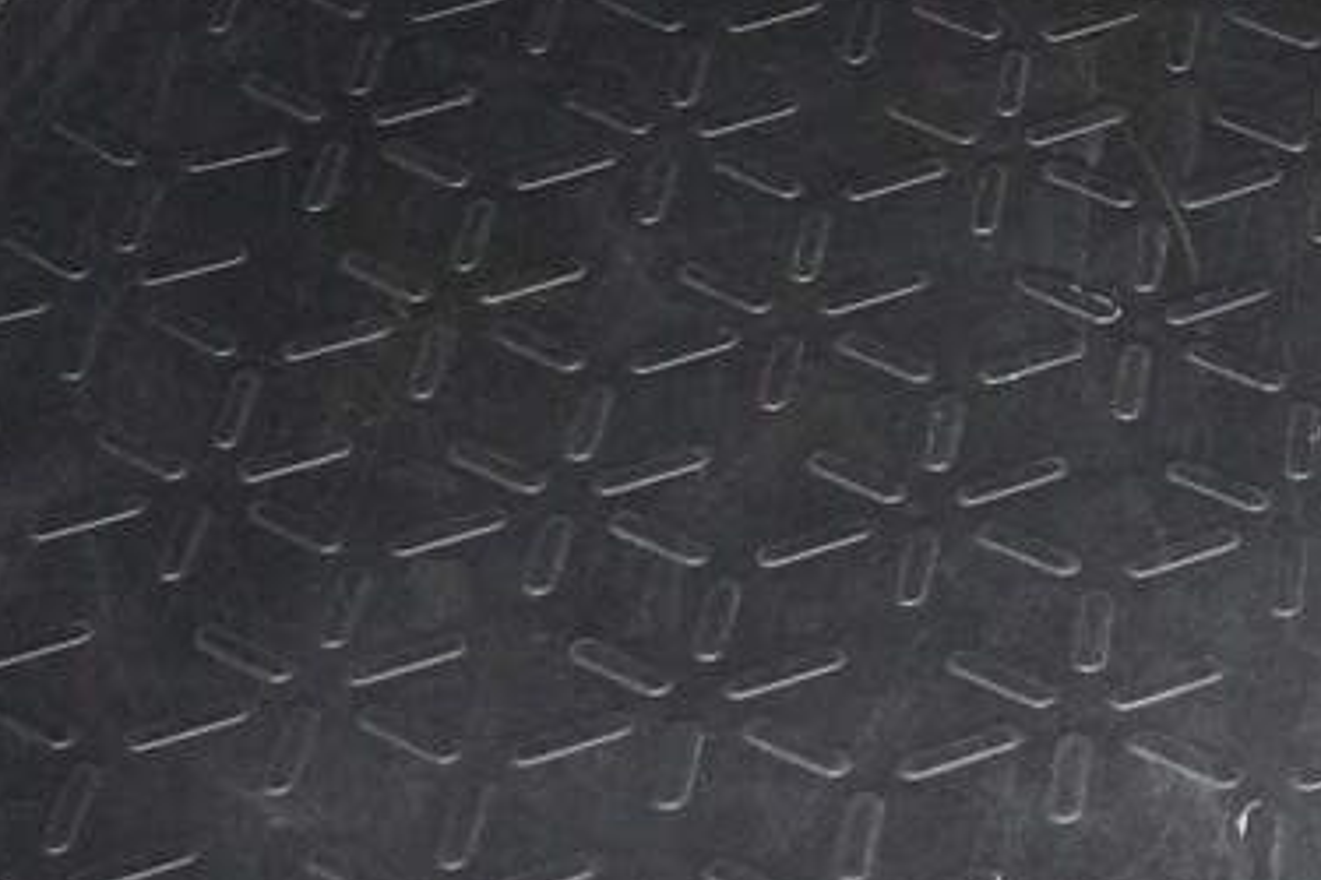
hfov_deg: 14.8
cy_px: -377
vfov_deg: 9.8
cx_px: 1370
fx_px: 4996
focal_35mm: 136
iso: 6400
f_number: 4
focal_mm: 21
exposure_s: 1/60
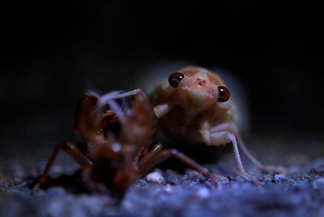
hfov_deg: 13.0
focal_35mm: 158
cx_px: 162
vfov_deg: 8.7
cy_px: 108
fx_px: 1420
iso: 800
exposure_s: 1/25
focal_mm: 105
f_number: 3.8
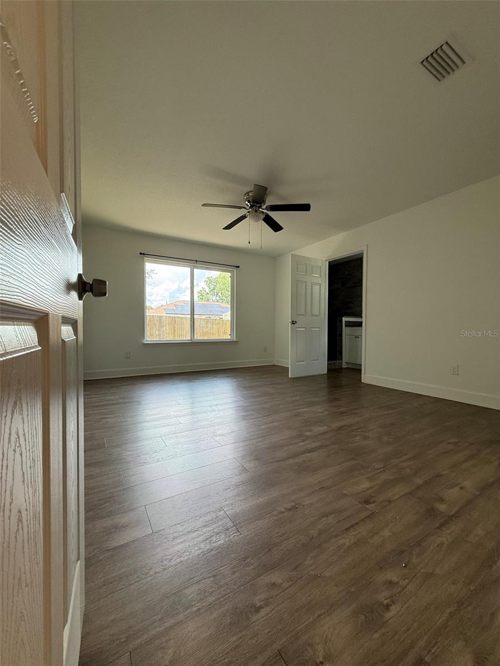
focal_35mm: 14
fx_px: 270
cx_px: 250
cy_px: 333
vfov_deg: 102.1
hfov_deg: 85.7
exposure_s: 1/120
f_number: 2.2
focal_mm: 2.22
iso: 100
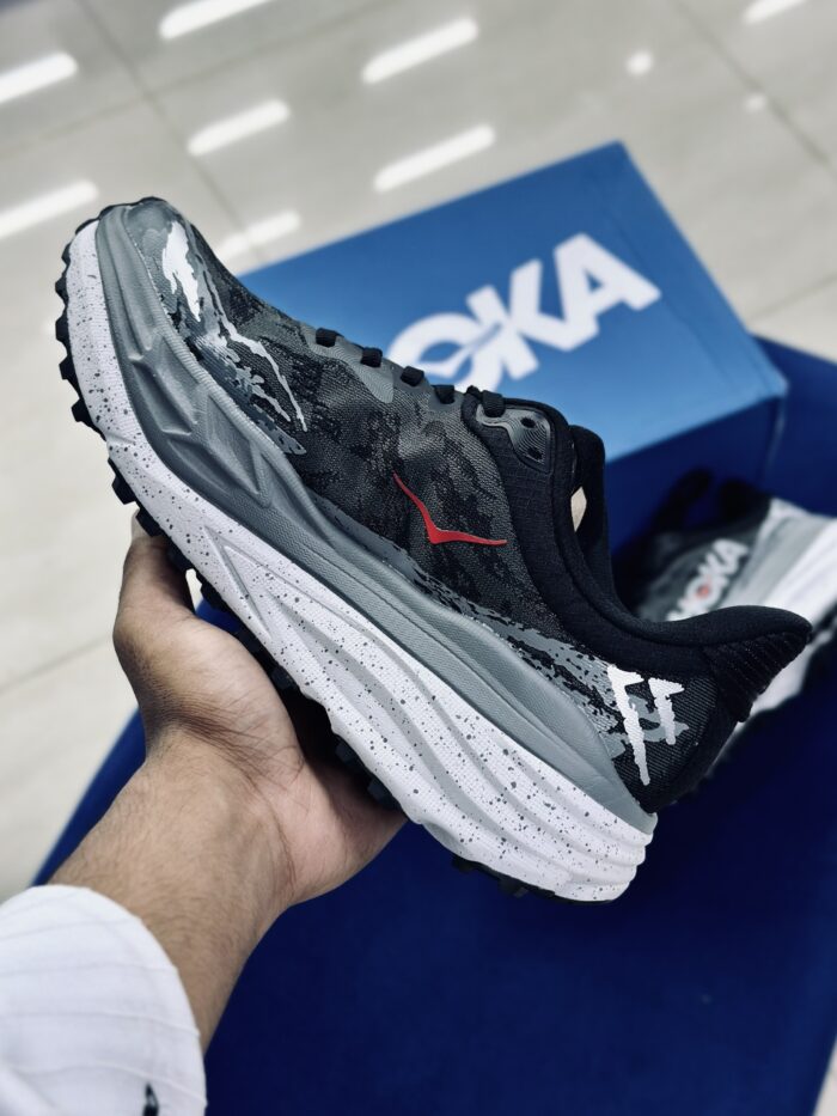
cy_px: 558
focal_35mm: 48
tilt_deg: -59.4
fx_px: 1547
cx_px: 418
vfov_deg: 39.7
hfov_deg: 30.3
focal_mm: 6.86
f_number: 1.78
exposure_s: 1/100
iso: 80
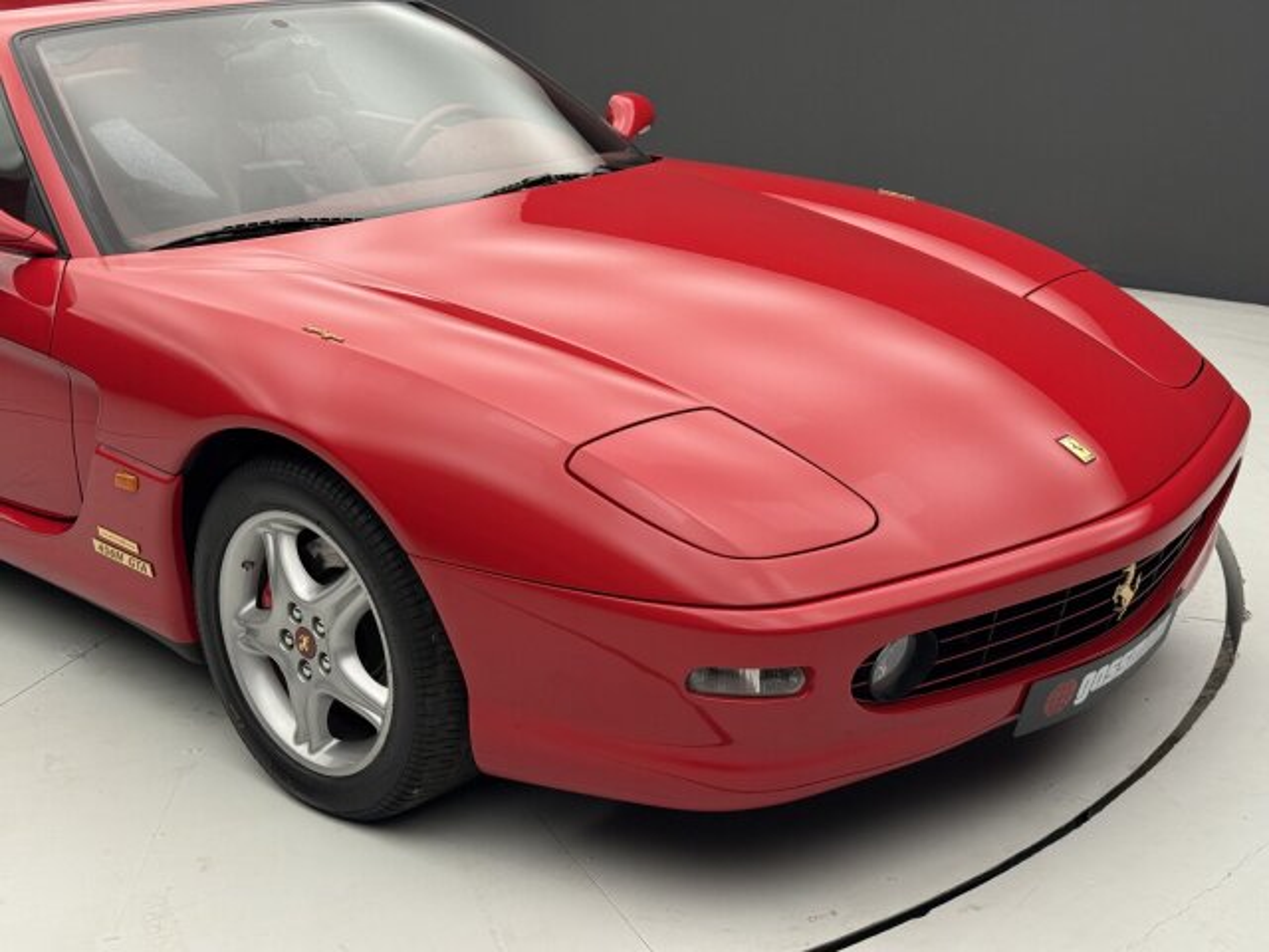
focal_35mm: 48
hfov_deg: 39.7
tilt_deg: -18.2
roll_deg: +1.9
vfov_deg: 30.3
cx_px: 634
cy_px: 476
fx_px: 1760
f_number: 1.78
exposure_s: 1/99
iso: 160
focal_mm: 6.76
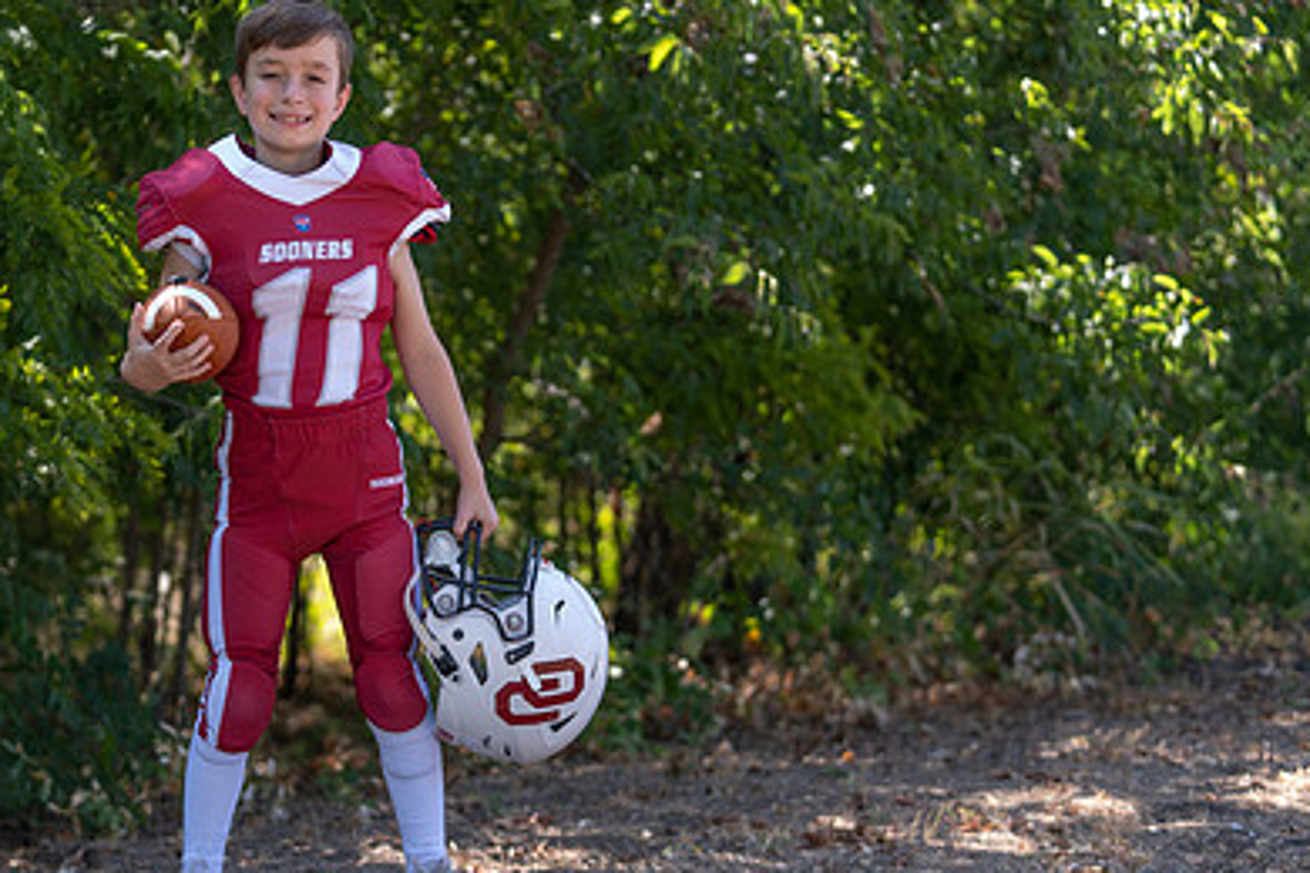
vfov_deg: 13.2
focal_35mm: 104
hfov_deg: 19.5
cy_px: 381
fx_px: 3784
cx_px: 346
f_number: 2.8
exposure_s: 1/320
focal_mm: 70
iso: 80
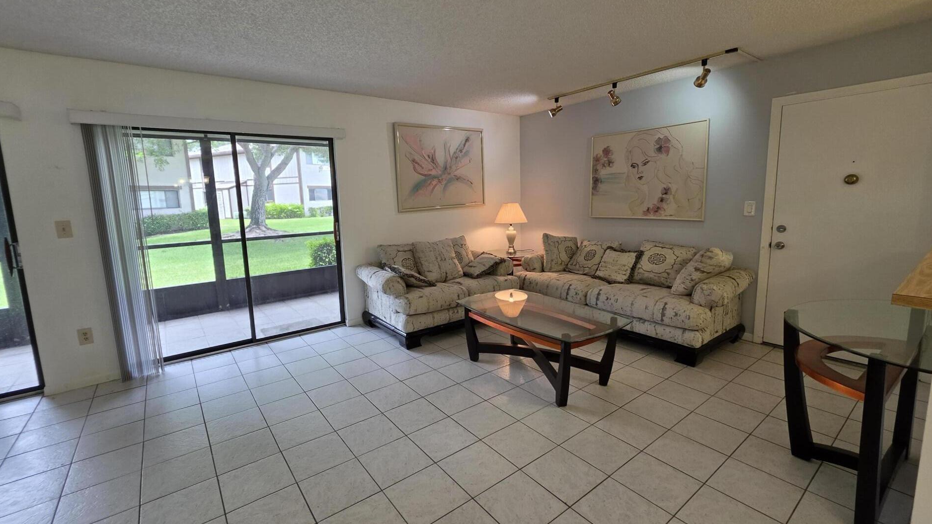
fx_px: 371
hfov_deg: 103.0
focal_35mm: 15
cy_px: 256
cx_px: 453
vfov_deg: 70.5
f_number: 1.9
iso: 100
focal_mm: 2.2
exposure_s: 1/120
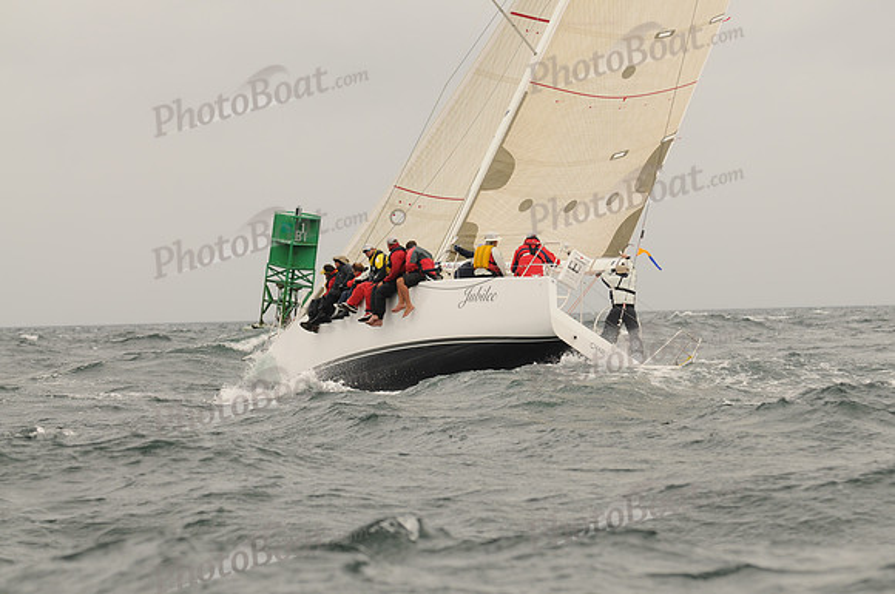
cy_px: 297
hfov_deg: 11.0
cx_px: 448
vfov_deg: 7.3
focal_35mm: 188
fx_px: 4655
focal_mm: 125
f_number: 4
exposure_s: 1/1000
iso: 200
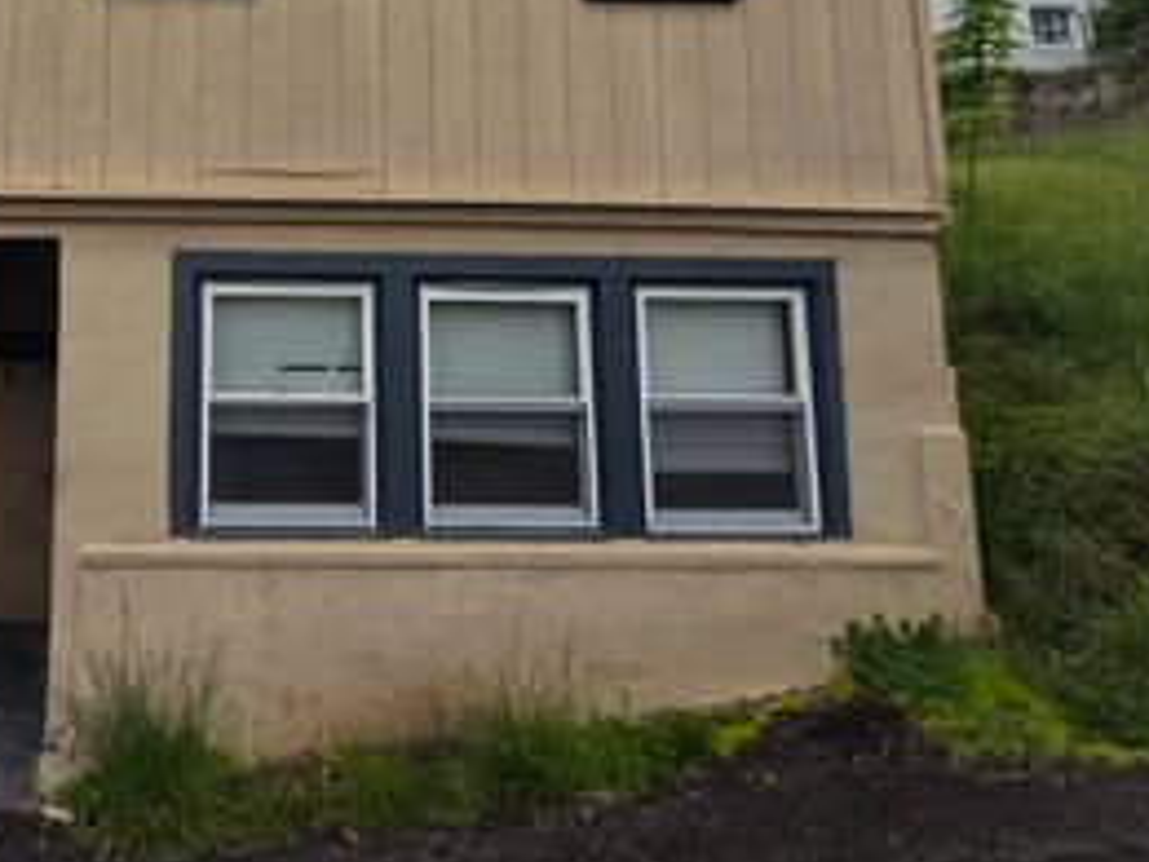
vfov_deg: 51.4
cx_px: 190
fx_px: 830
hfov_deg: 62.0
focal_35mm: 25
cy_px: 170
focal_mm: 2.2
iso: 50
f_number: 2.2
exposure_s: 1/1232
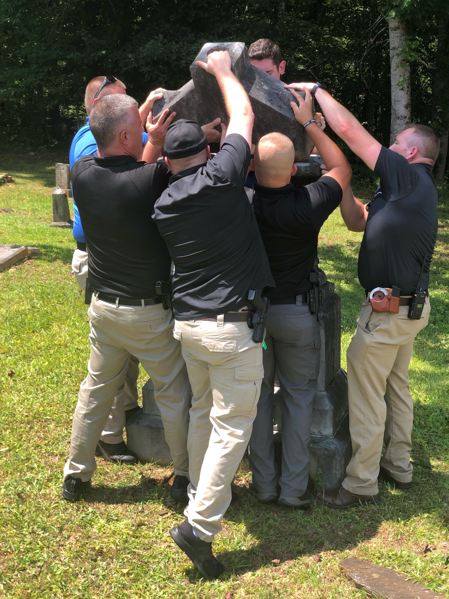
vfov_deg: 36.8
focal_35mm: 52
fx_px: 899
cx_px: 224
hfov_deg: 28.0
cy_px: 300
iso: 16
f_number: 2.4
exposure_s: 1/198
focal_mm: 6
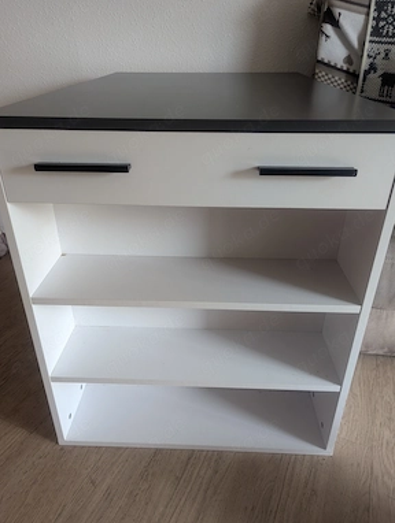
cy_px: 259
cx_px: 195
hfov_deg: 55.0
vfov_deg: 69.3
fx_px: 379
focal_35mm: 25
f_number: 1.85
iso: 124
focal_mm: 6.81
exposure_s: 1/23.8
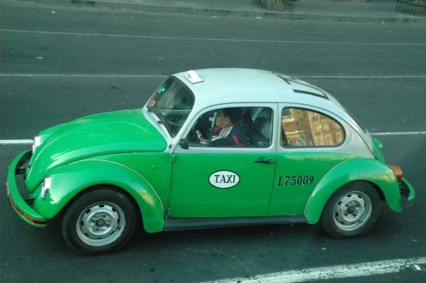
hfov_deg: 37.9
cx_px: 213
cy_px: 142
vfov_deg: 25.7
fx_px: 620
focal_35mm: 52
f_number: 4.5
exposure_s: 1/80
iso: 1600
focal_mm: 35
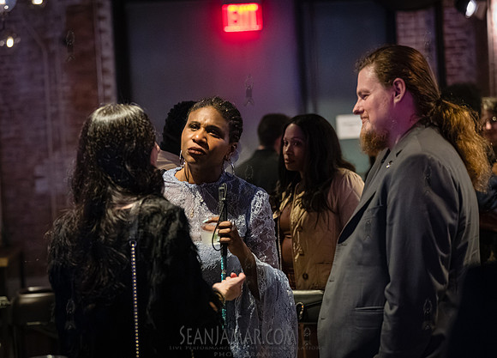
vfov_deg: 15.5
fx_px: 1313
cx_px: 216
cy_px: 173
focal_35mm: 93
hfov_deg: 21.4
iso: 16000
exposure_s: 1/160
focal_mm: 82
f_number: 2.8
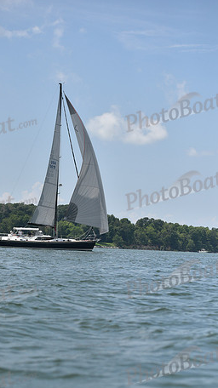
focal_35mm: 100
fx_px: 1029
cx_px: 81
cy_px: 245
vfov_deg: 21.3
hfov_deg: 12.1
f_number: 3.5
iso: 320
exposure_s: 1/8000
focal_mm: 75
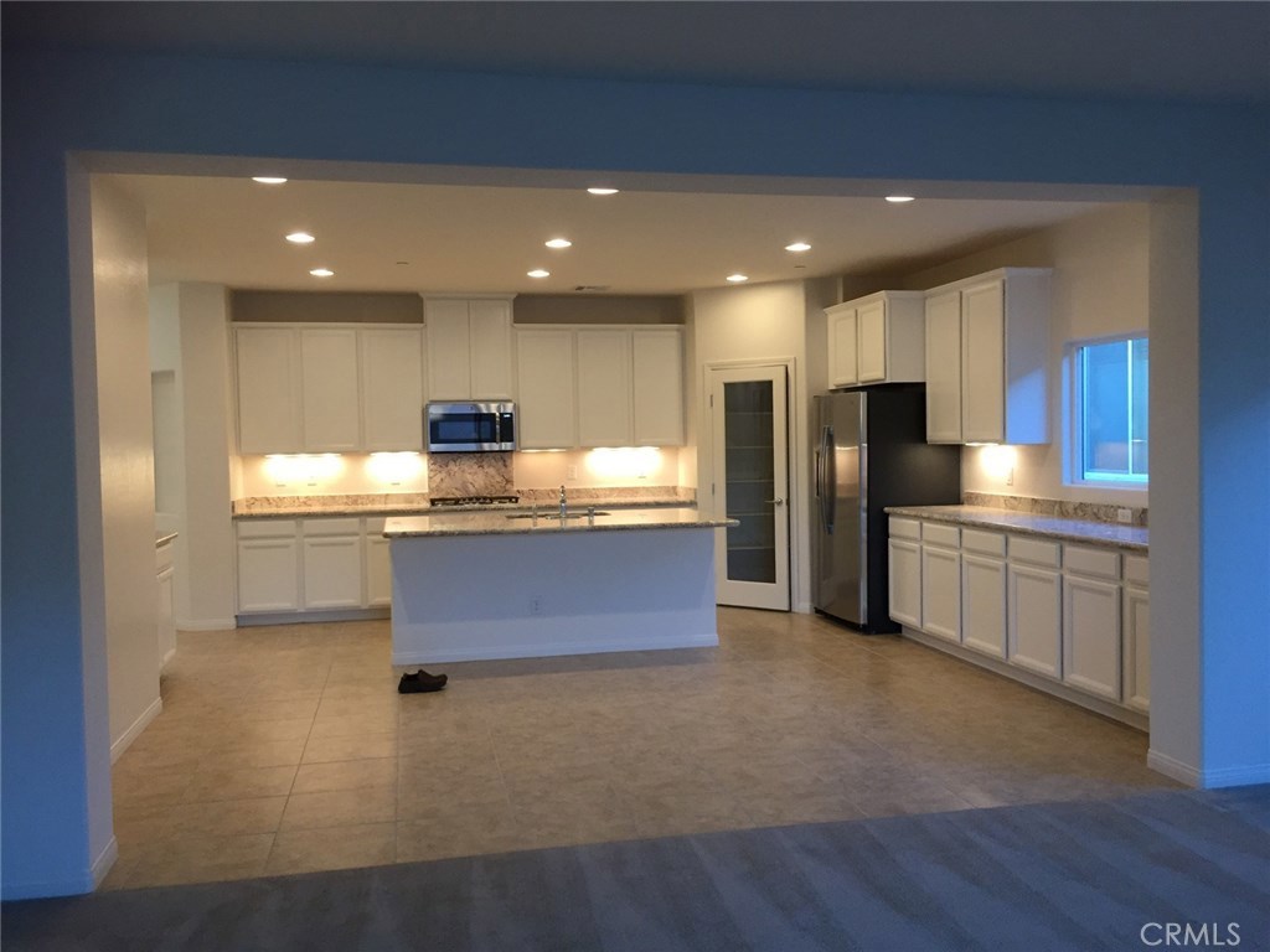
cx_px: 635
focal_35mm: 29
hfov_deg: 61.7
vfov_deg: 48.2
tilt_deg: -1.5
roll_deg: +0.8
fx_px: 1064
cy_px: 476
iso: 50
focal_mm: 4.15
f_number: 2.2
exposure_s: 1/30
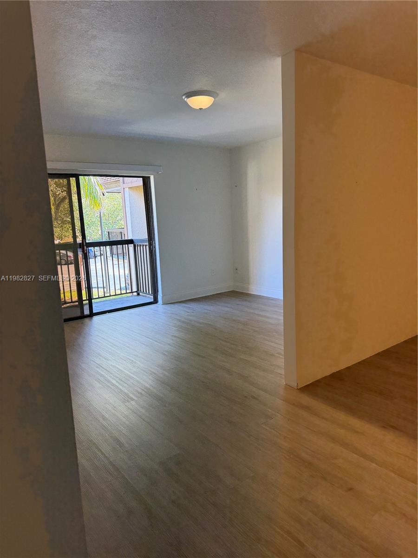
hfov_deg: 56.8
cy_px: 279
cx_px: 209
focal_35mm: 24
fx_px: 386
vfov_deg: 71.6
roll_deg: +2.9
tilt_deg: -9.0
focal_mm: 6.76
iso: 200
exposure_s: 1/169
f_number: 1.78
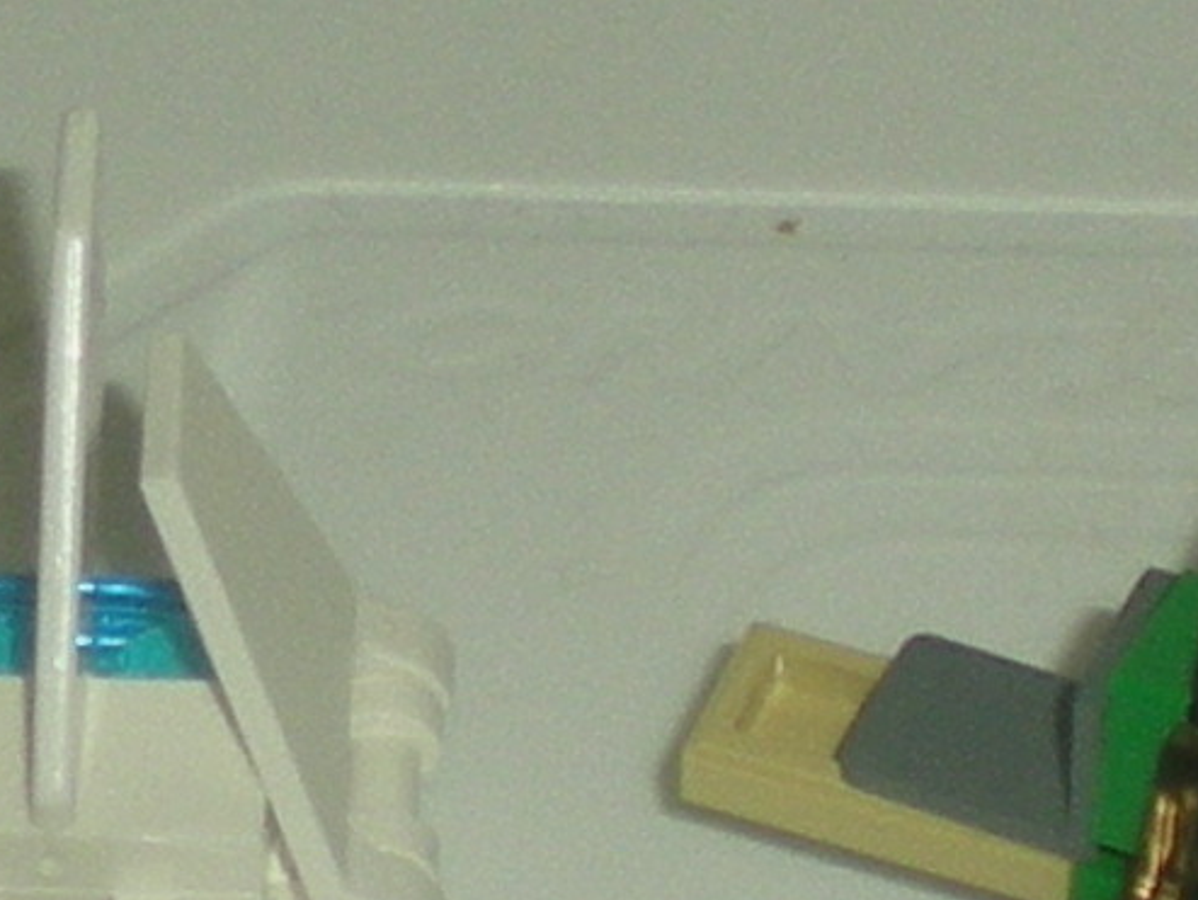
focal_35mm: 123
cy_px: 793
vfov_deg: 12.0
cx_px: 354
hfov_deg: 16.0
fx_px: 4259
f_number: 3.1
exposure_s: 1/60
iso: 50
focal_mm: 6.3
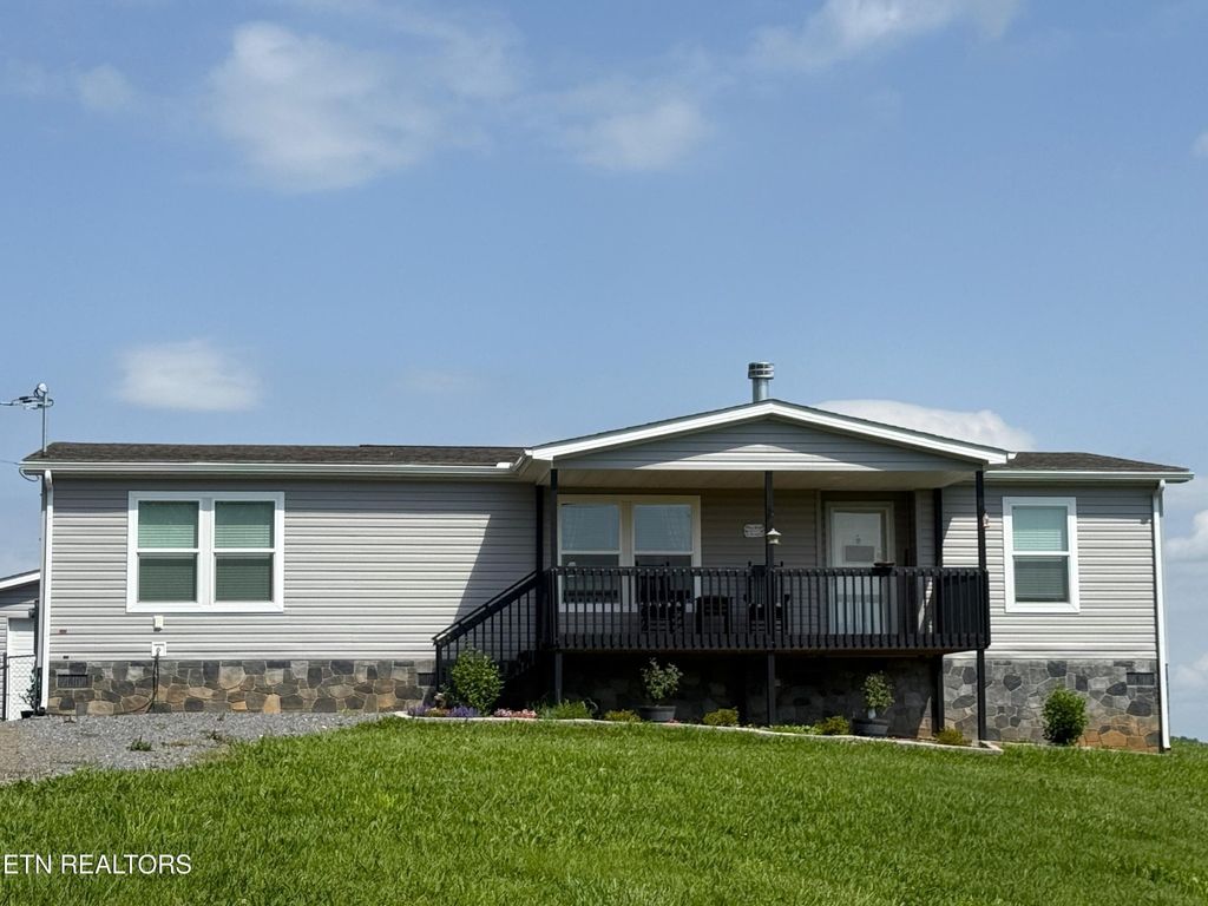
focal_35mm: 71
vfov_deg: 20.7
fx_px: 2478
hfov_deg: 27.4
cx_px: 604
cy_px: 453
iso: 64
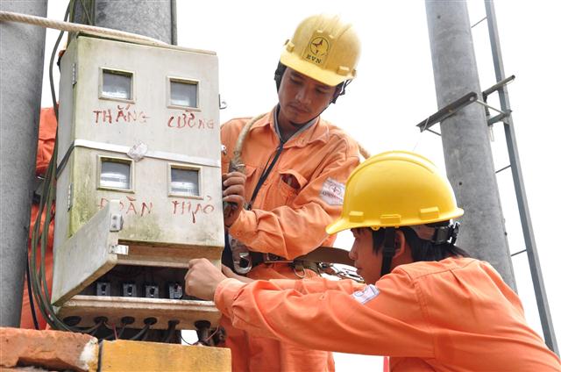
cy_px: 186
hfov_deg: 33.5
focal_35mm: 60
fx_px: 933
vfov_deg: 22.5
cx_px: 280
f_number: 9
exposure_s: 1/250
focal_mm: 40
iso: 200
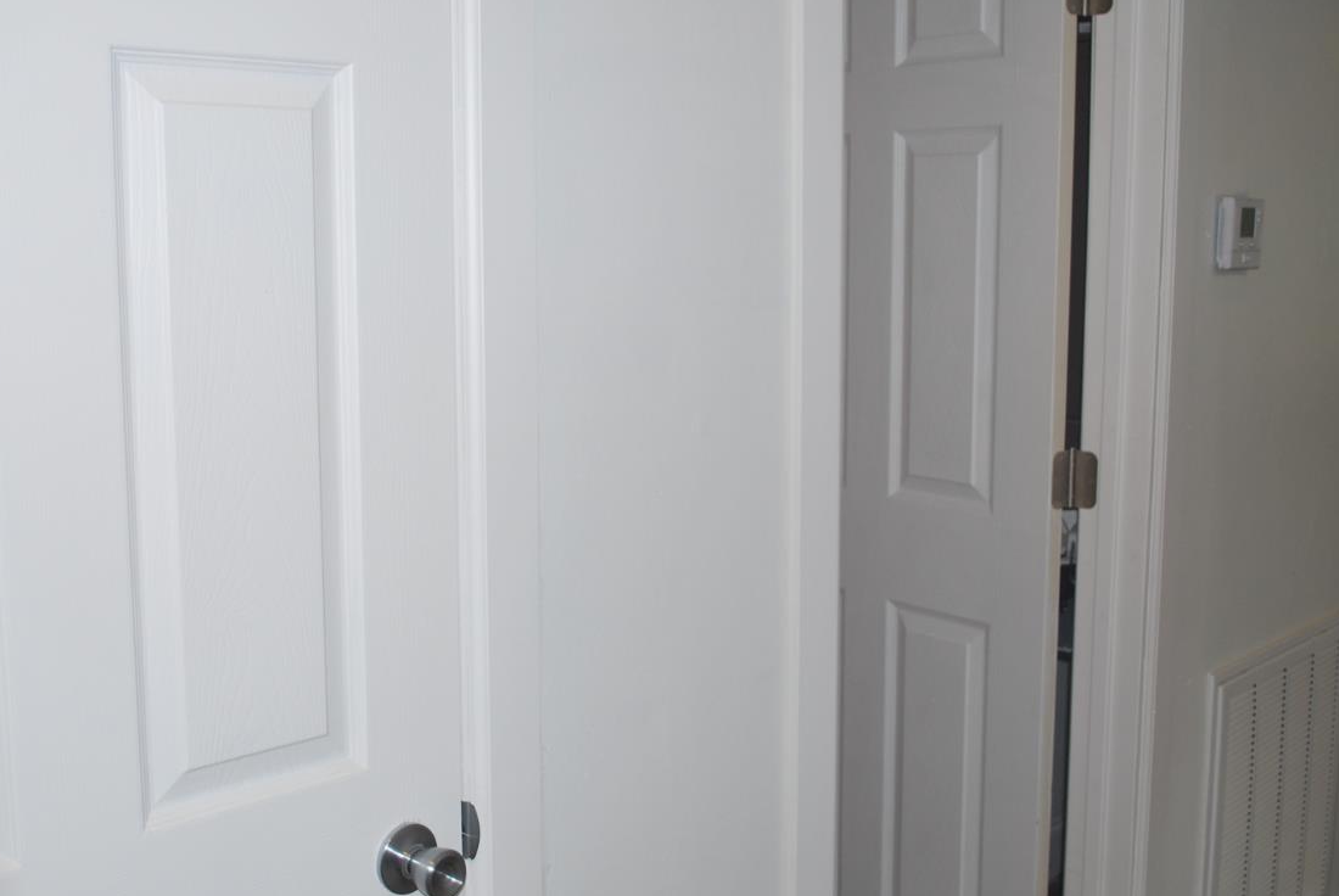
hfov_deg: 43.4
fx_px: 1675
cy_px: 469
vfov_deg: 29.9
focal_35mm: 45
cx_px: 562
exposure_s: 1/60
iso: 200
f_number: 4
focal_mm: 22
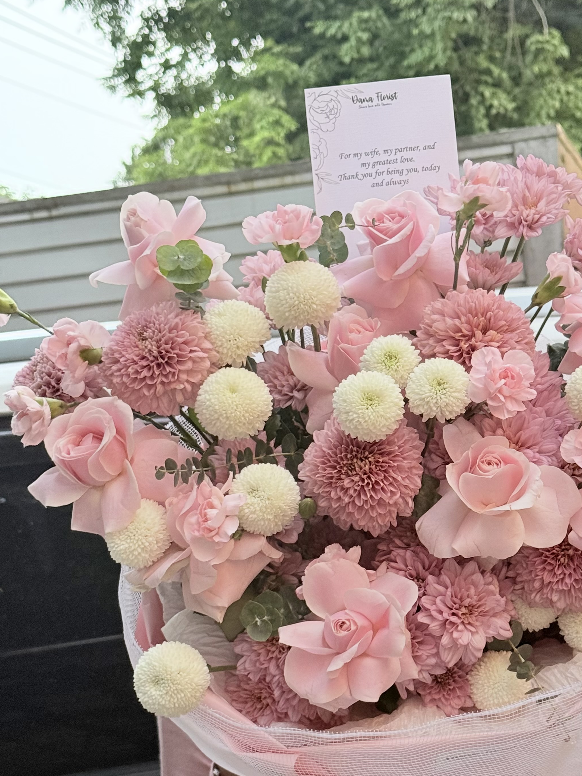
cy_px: 493
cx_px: 397
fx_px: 1592
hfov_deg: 20.6
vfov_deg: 27.3
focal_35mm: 71
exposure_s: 1/60
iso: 250
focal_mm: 6.76
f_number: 1.78
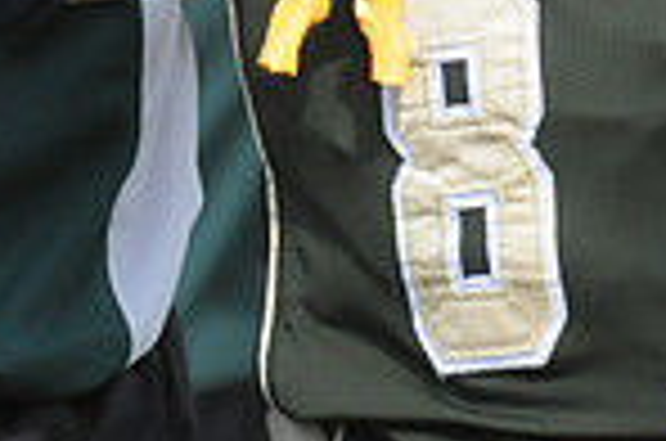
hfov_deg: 1.2
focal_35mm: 1705
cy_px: -227
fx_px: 31475
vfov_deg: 0.8
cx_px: 207
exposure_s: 1/6400
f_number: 4
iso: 1600
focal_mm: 290
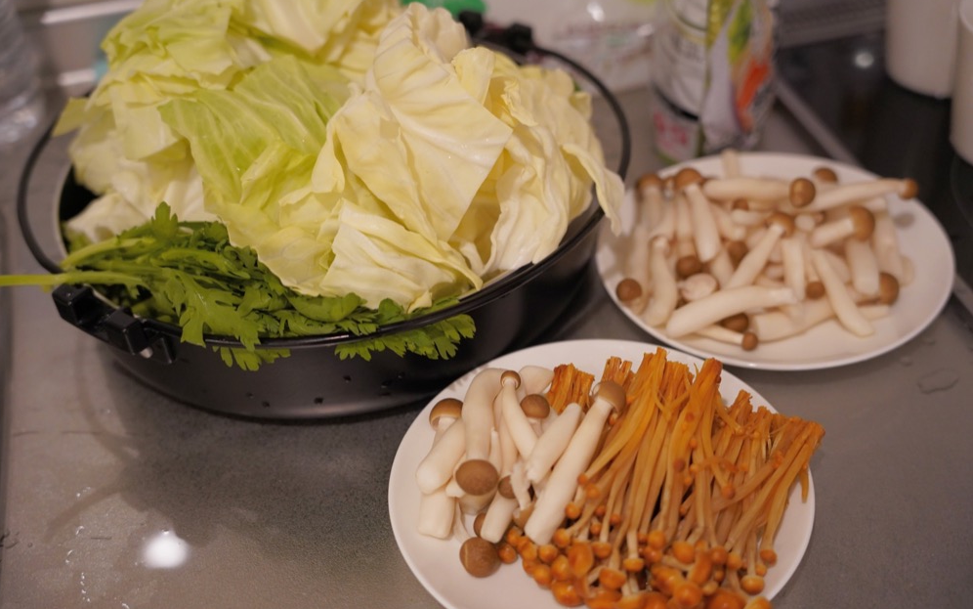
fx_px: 1210
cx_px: 486
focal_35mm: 46
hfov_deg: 43.8
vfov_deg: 28.2
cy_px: 312
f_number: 2.8
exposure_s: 1/160
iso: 2500
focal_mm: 44.6
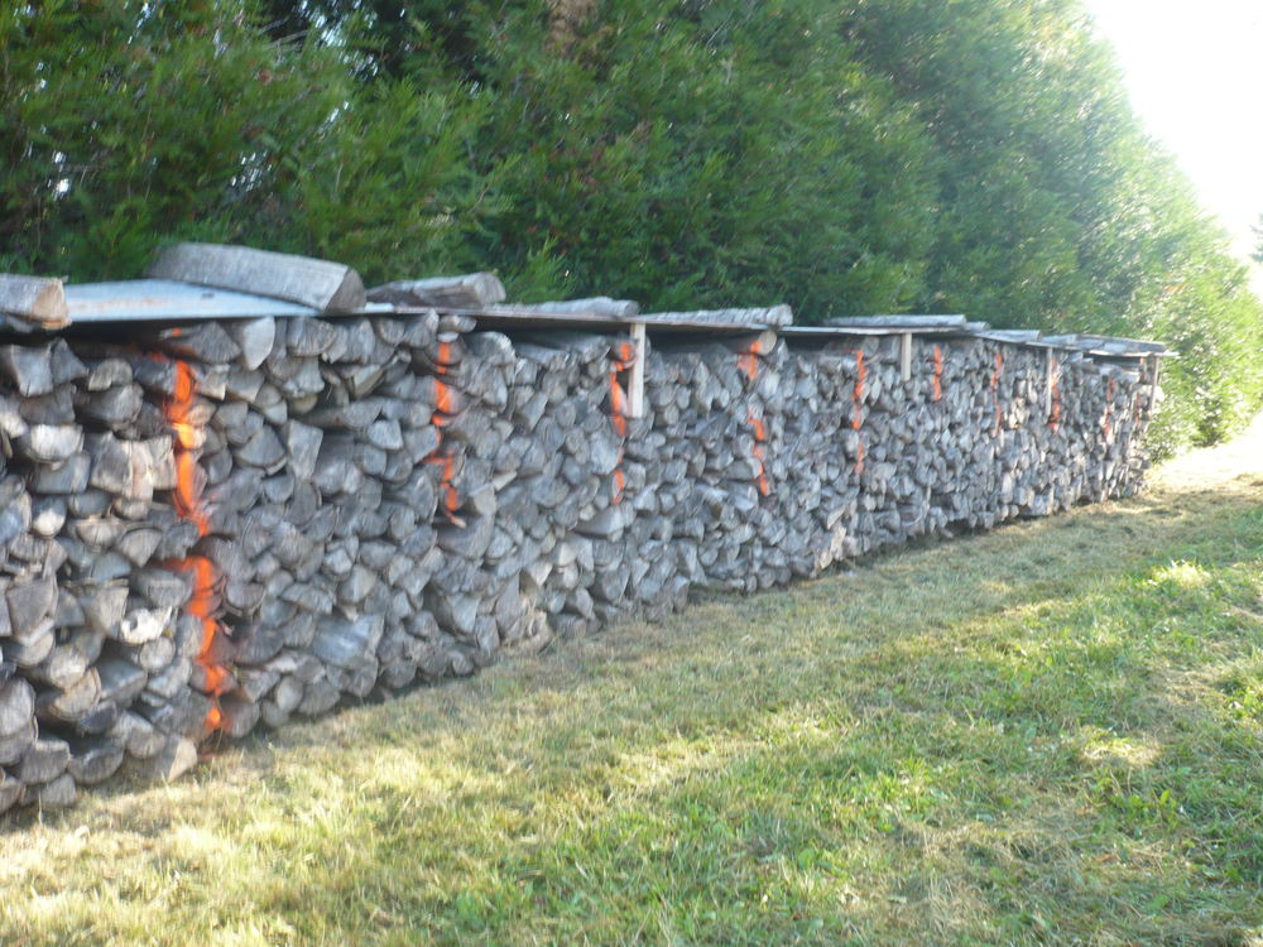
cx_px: 632
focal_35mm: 35
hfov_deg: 52.6
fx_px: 1277
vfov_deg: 40.7
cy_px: 474
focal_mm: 5.8
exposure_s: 1/60
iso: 100
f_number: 2.8
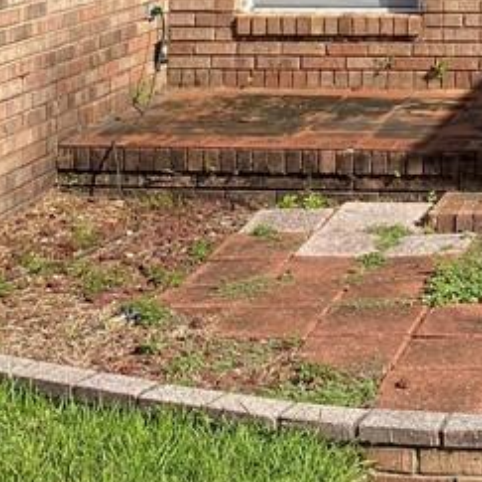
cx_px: 617
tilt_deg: +0.5
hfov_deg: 16.9
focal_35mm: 97
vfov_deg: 16.6
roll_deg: -0.4
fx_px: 1528
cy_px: -192
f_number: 1.8
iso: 32
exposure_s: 1/1838
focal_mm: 4.25
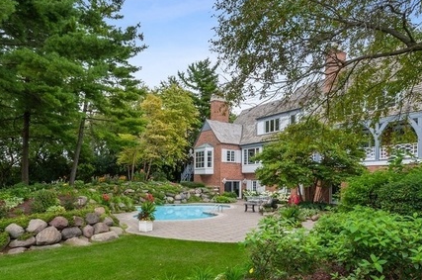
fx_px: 281
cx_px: 184
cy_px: 164
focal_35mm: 24
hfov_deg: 73.5
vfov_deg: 52.7
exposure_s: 1/125
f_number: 8
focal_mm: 16
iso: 200
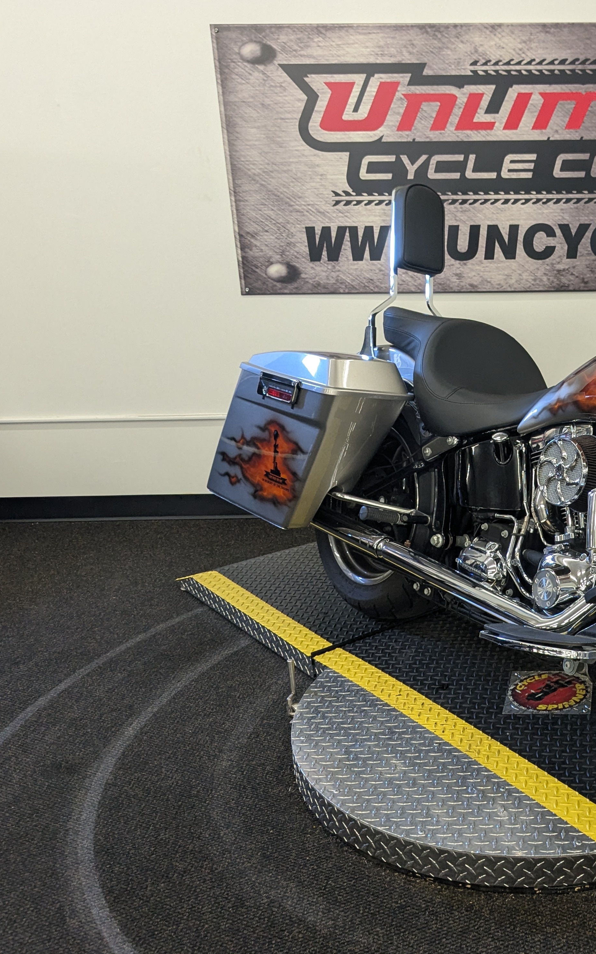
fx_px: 1014
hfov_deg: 30.7
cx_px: 580
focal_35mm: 39
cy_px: 479
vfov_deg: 50.4
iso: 280
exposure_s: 1/60
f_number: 1.73
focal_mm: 4.38
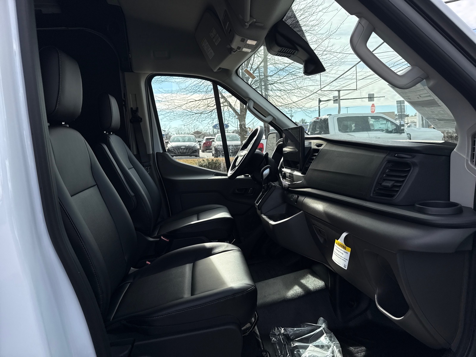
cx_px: 238
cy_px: 178
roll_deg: +3.6
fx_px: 330
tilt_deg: -5.4
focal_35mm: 24
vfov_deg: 56.8
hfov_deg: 71.6
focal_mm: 6.76
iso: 80
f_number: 1.78
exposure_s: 1/3145
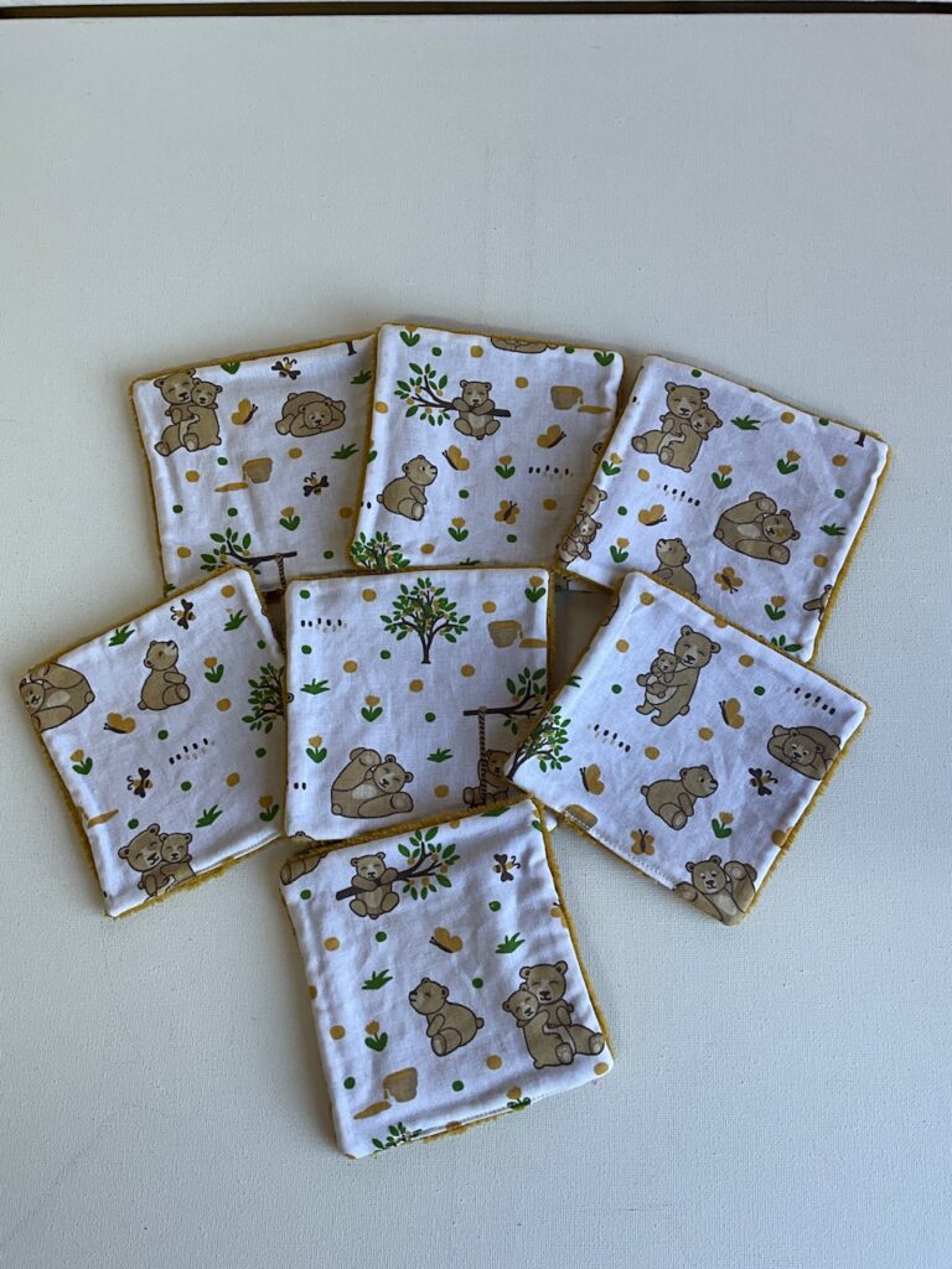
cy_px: 634
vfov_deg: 61.7
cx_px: 476
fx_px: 1063
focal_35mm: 29
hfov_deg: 48.2
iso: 20
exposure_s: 1/100
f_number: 1.8
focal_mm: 3
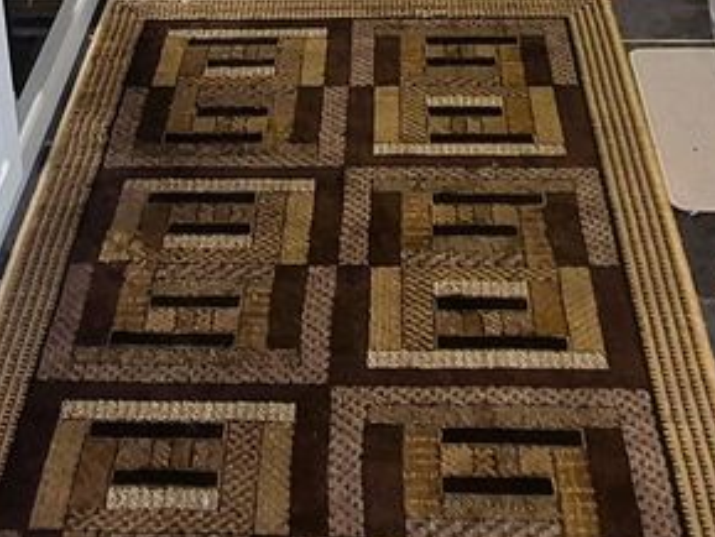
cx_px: 223
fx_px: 1033
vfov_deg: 21.4
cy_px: -382
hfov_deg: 37.6
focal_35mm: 50
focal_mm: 1.74
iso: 160
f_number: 2.2
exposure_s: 1/50
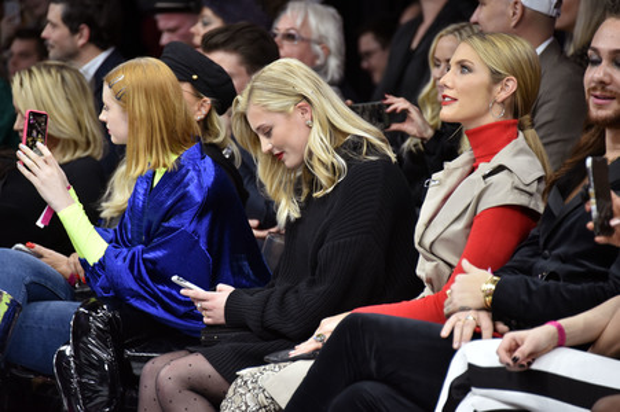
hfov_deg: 8.2
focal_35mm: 250
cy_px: 206
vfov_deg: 5.5
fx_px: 4302
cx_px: 310
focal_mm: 250
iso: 1600
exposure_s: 1/125
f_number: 5.6
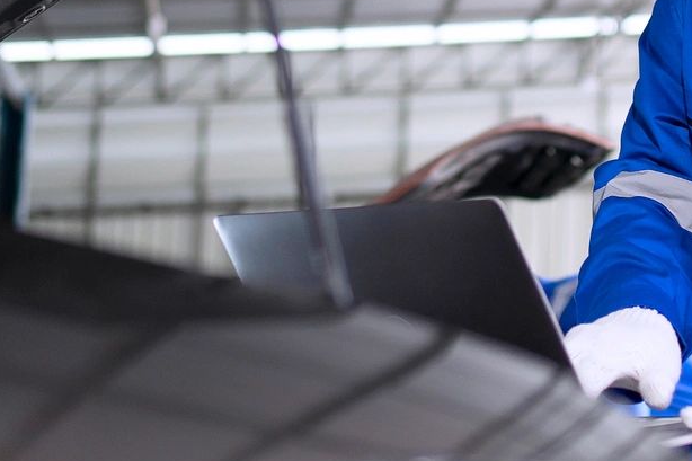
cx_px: 522
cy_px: -115
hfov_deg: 16.8
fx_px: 2325
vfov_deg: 11.1
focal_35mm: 121
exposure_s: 1/250
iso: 320
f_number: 1.8
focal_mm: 35
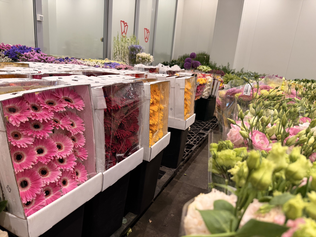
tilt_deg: -16.0
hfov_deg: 71.6
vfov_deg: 56.8
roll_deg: -5.0
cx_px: 158
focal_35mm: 24
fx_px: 219
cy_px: 118
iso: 160
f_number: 1.78
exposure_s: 1/100
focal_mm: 6.76
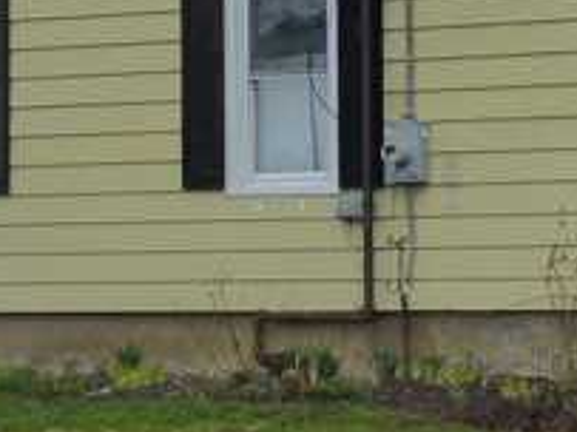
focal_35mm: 233
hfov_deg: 8.5
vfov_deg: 6.3
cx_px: 577
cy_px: -74
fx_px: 3881
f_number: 2.8
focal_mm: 10.5
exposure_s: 1/500
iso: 160
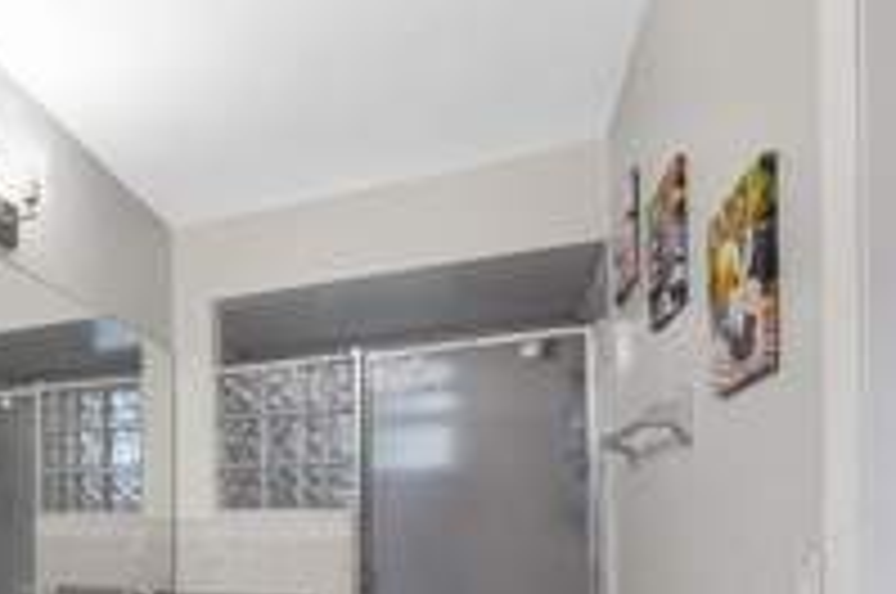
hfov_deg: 53.3
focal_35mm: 29
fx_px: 721
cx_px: 45
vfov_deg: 41.3
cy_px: 533
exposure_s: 1/13
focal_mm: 12
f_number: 7.1
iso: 200
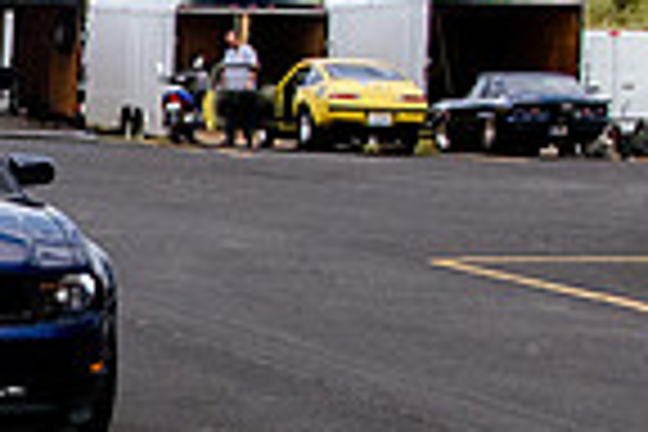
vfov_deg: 6.0
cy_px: 325
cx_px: -284
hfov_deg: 8.8
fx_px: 4104
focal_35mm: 228
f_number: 6.3
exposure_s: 1/2500
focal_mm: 28
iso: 800
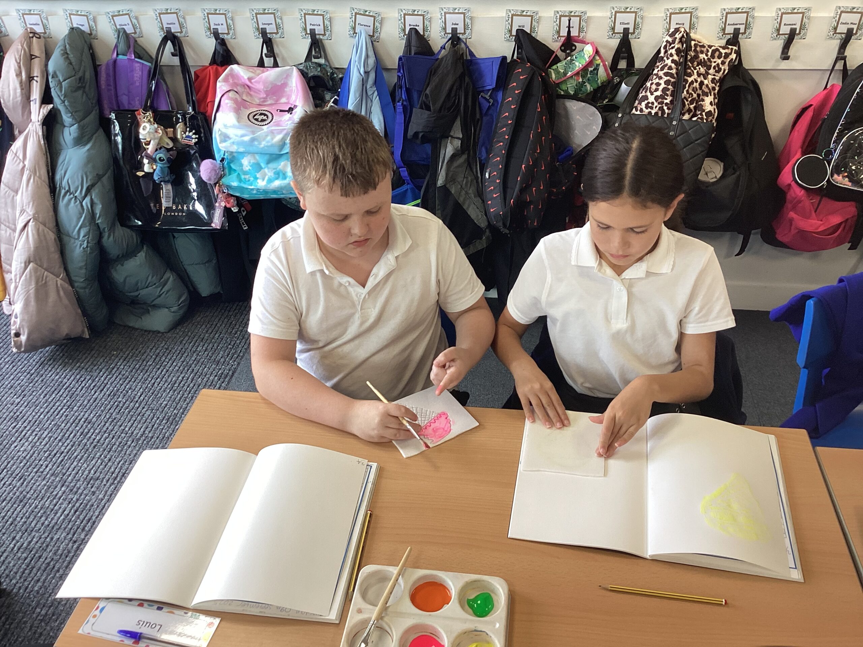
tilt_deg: -35.6
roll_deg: +0.9
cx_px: 432
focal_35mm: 31
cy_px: 324
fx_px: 773
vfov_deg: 45.4
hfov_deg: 58.4
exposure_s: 1/50
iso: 50
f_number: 2.4
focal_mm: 3.3
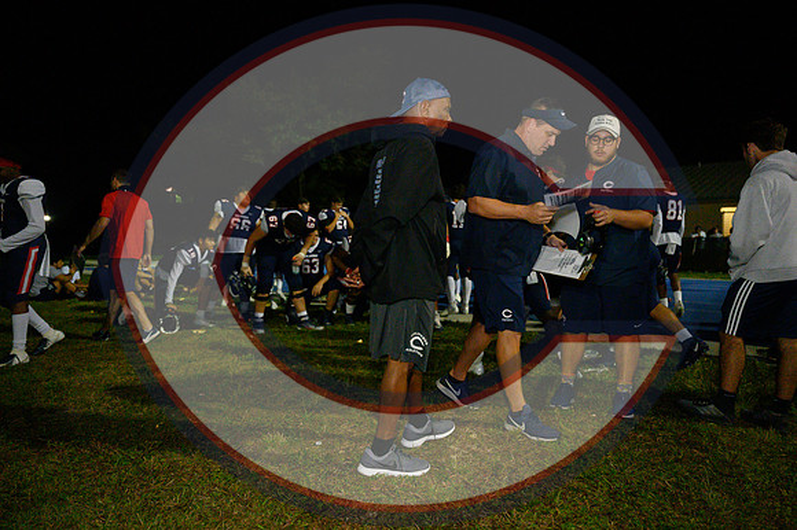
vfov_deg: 53.1
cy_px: 265
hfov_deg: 73.8
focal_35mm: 24
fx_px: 531
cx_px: 398
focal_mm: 24
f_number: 2.8
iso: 32000
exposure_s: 1/3200
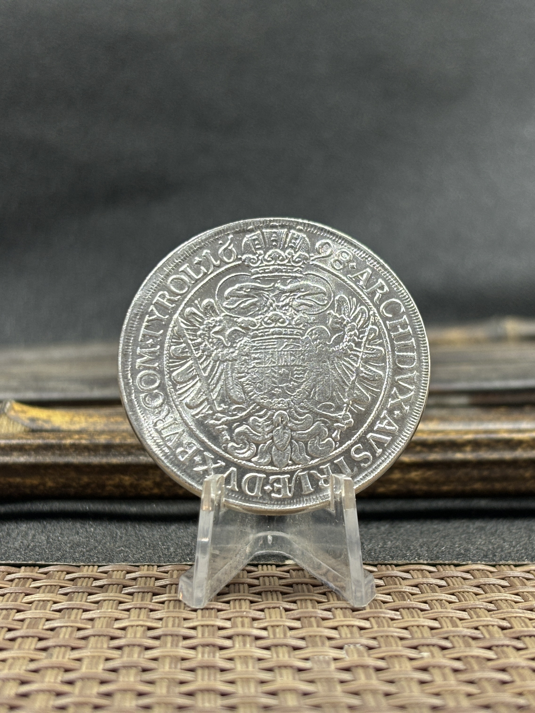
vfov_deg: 36.8
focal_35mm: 52
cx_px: 268
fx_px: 1072
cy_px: 356
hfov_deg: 28.0
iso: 40
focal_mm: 5.96
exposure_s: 1/50
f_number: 1.6
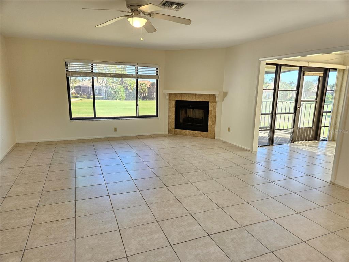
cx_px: 174
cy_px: 131
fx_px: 232
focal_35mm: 23
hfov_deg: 73.9
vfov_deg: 58.9
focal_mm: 5.4
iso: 125
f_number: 1.8
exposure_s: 1/120
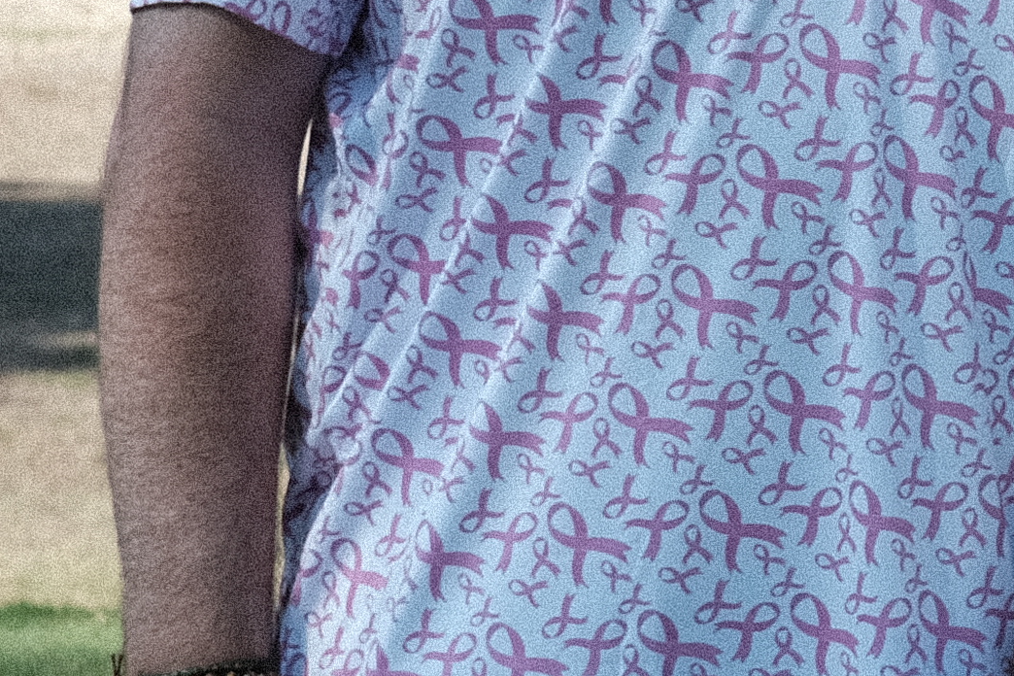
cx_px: 2733
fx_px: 8083
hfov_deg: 6.7
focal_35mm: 287
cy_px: 211
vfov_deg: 4.8
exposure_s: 1/340
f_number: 5.6
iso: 160
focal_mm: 32
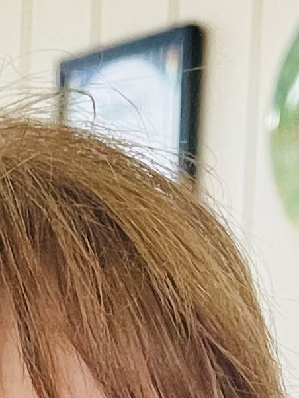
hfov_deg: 8.5
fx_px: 2003
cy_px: 855
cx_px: 9
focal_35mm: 174
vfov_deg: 10.3
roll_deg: -1.2
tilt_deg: -5.7
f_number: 1.6
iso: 320
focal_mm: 5.1
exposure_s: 1/50
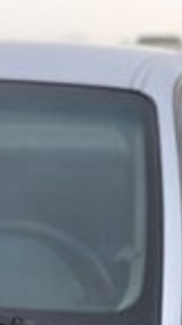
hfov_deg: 6.3
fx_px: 1649
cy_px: 550
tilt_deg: -15.5
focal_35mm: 192
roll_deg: -1.1
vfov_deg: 10.6
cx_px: -47
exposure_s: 1/162
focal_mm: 6
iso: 16
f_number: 2.4
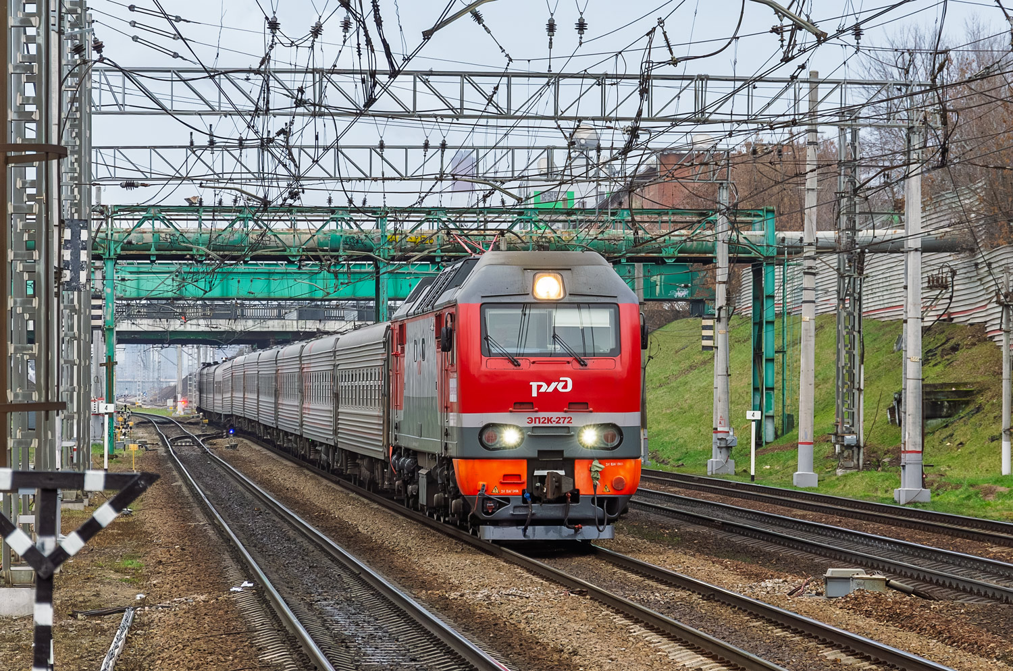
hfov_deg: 17.1
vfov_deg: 11.4
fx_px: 3370
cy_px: 336
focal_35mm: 120
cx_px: 506
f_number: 5.3
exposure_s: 1/320
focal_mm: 80
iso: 400
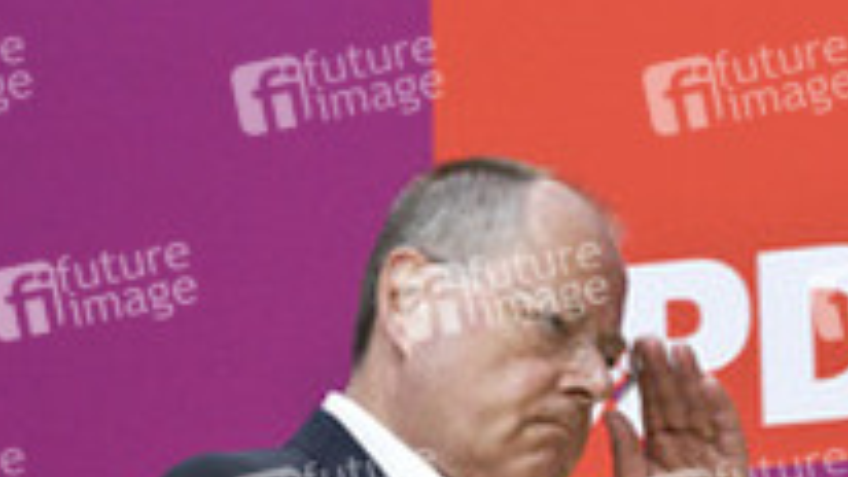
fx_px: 2676
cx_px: 803
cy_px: 600
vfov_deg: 10.0
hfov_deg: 17.7
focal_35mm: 119
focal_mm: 52
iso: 1600
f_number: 9
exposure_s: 1/200
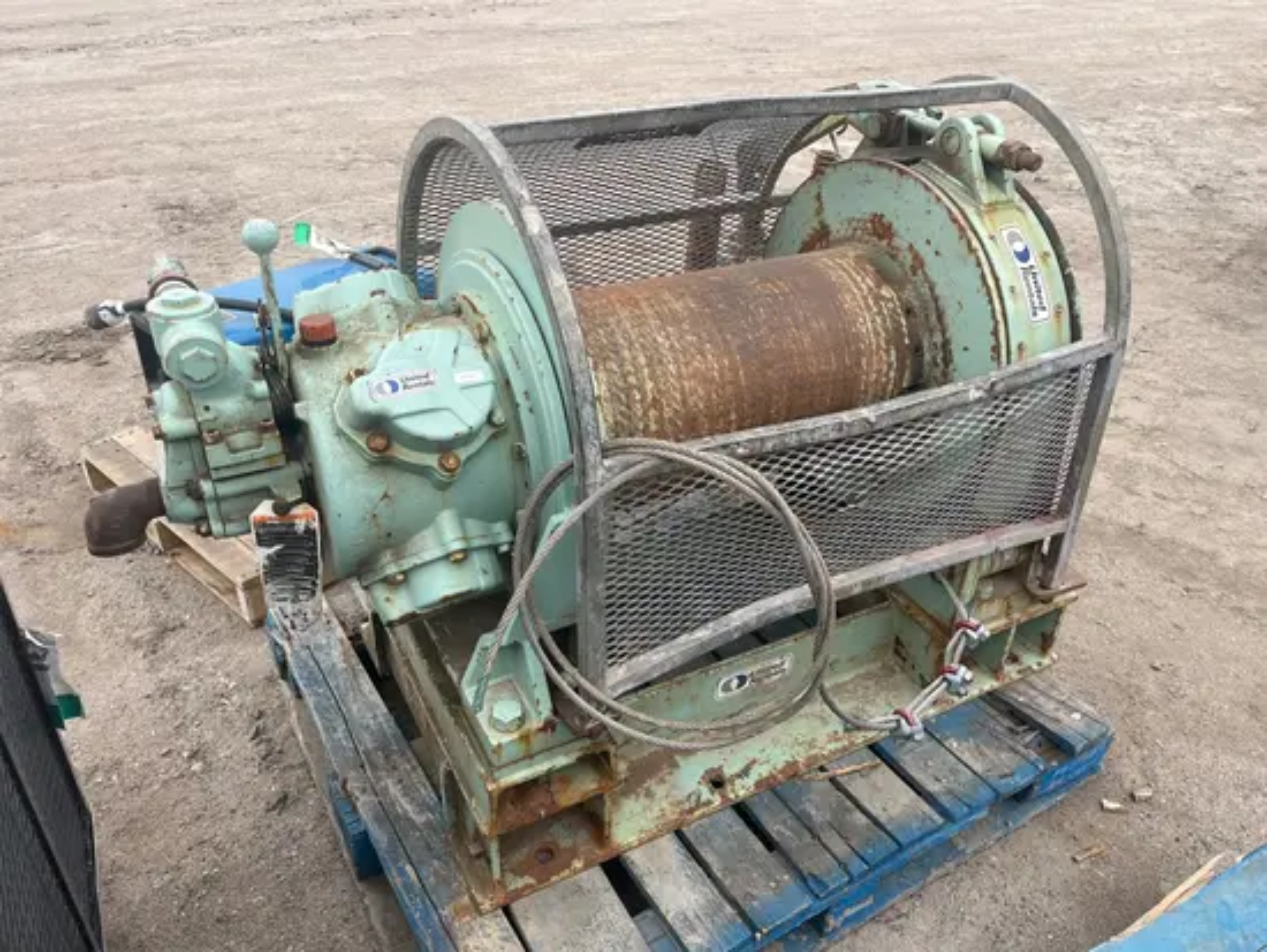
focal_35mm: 26
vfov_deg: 53.1
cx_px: 634
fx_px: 952
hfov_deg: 67.3
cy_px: 476
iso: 50
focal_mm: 5.1
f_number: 1.6
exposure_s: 1/959
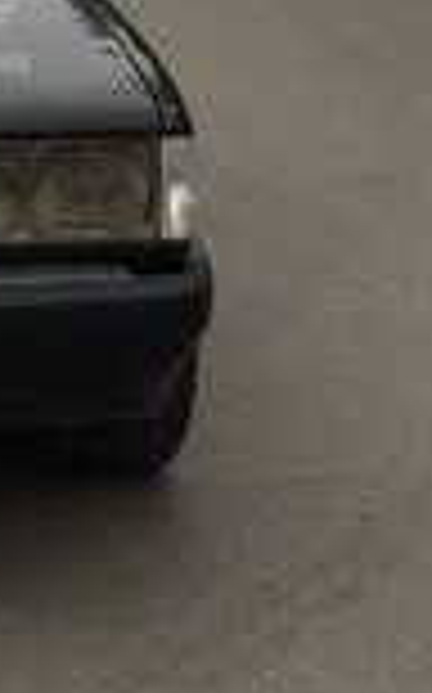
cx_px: -315
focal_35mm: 99
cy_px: 22
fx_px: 1868
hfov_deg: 12.2
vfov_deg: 20.4
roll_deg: -0.3
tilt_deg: -10.2
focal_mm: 4.15
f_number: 2.2
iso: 32
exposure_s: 1/387
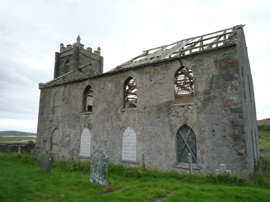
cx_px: 135
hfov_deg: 69.4
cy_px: 101
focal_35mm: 25
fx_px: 195
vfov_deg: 54.9
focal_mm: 4.4
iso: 100
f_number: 2.8
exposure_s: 1/200
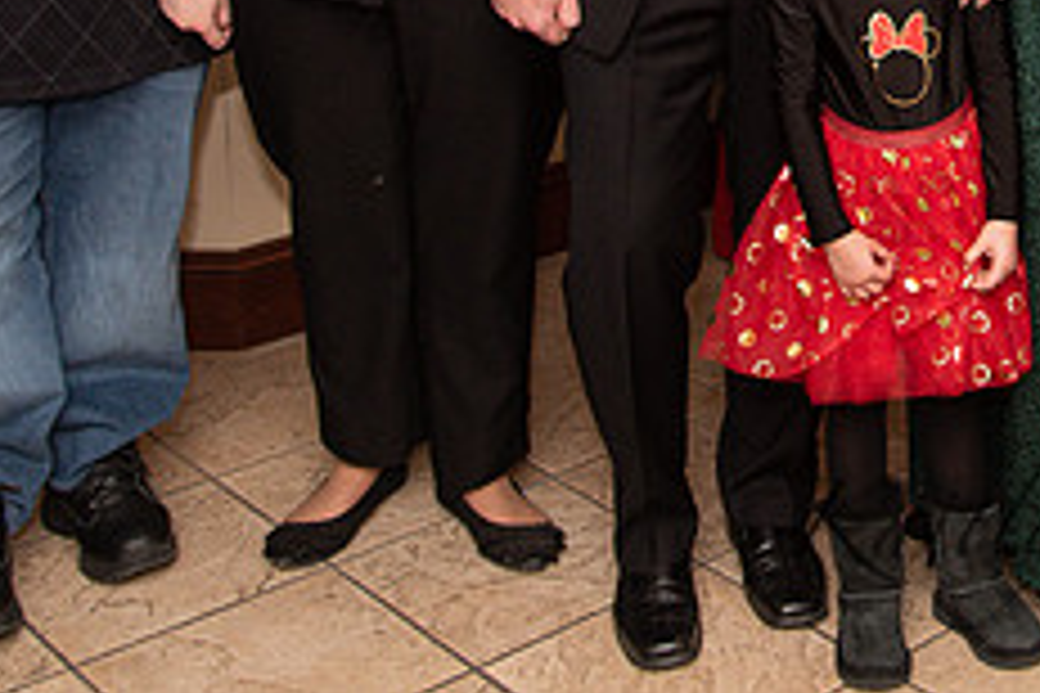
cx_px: 959
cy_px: -246
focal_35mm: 73
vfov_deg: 17.4
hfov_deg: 26.7
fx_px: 2109
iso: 800
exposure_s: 1/200
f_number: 4
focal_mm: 24
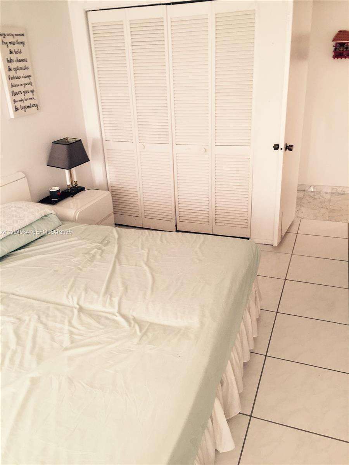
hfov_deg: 48.2
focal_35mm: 29
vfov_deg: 61.7
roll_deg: +2.5
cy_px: 232
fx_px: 390
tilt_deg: -25.7
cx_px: 174
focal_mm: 4.15
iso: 80
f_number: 2.2
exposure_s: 1/30
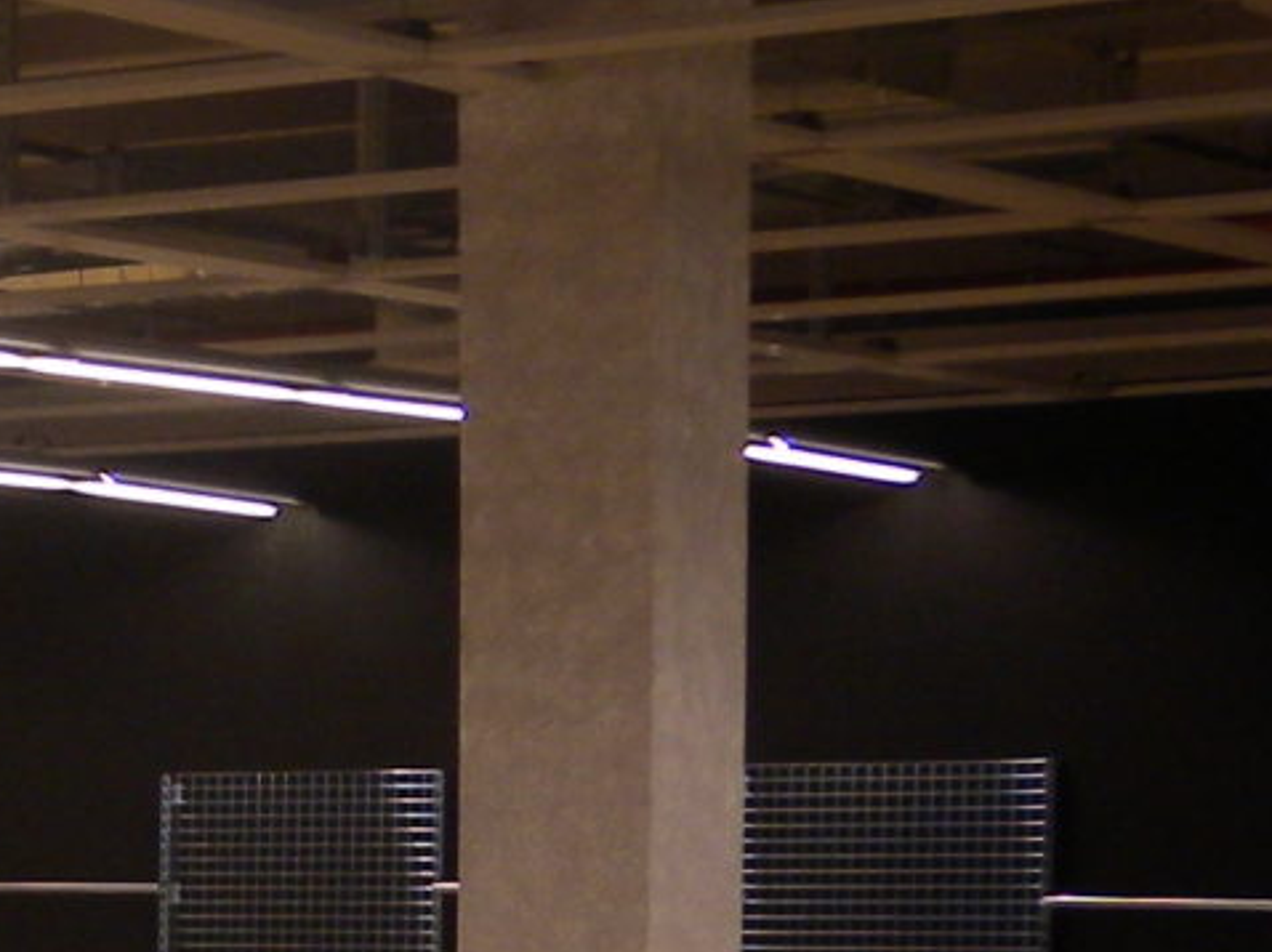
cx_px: -2129
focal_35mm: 150
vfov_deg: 9.6
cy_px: 1380
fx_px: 5509
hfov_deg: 10.6
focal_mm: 6
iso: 101
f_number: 2.7
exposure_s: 1/60
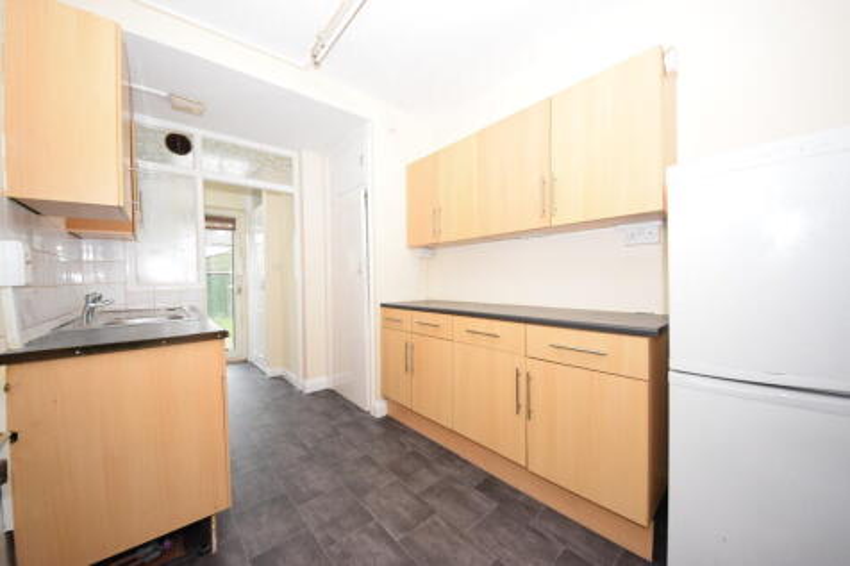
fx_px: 283
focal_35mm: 12
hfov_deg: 112.6
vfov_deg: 90.0
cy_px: 283
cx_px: 425
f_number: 4.5
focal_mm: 8
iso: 2800
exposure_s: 1/60
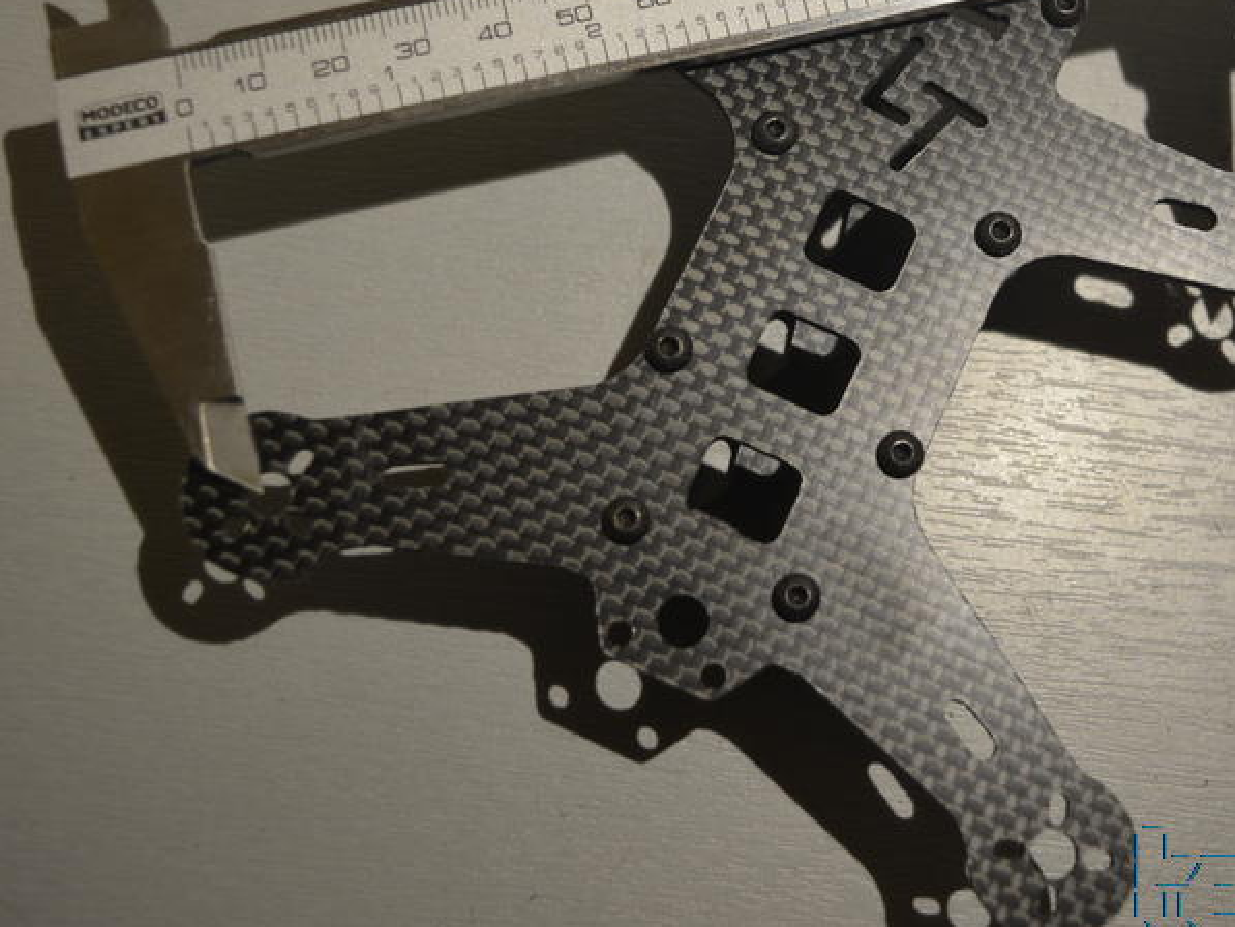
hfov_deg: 32.7
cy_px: 299
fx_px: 2070
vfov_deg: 25.1
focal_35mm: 58
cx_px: 885
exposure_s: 1/80
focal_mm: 24
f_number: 4.5
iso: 400
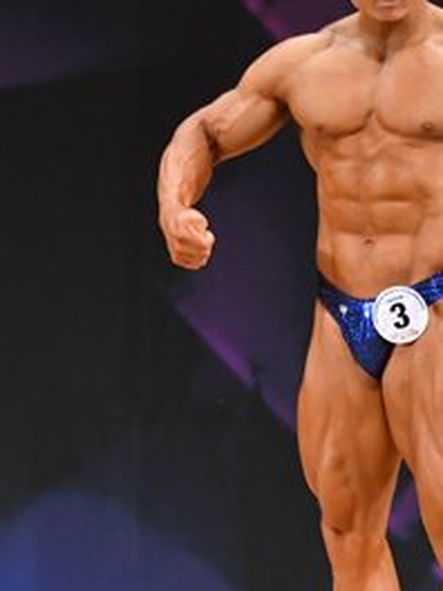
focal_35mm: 761
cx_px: 458
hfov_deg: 2.0
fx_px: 12985
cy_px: 311
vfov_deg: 2.6
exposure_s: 1/400
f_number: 5.6
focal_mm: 180
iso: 3200
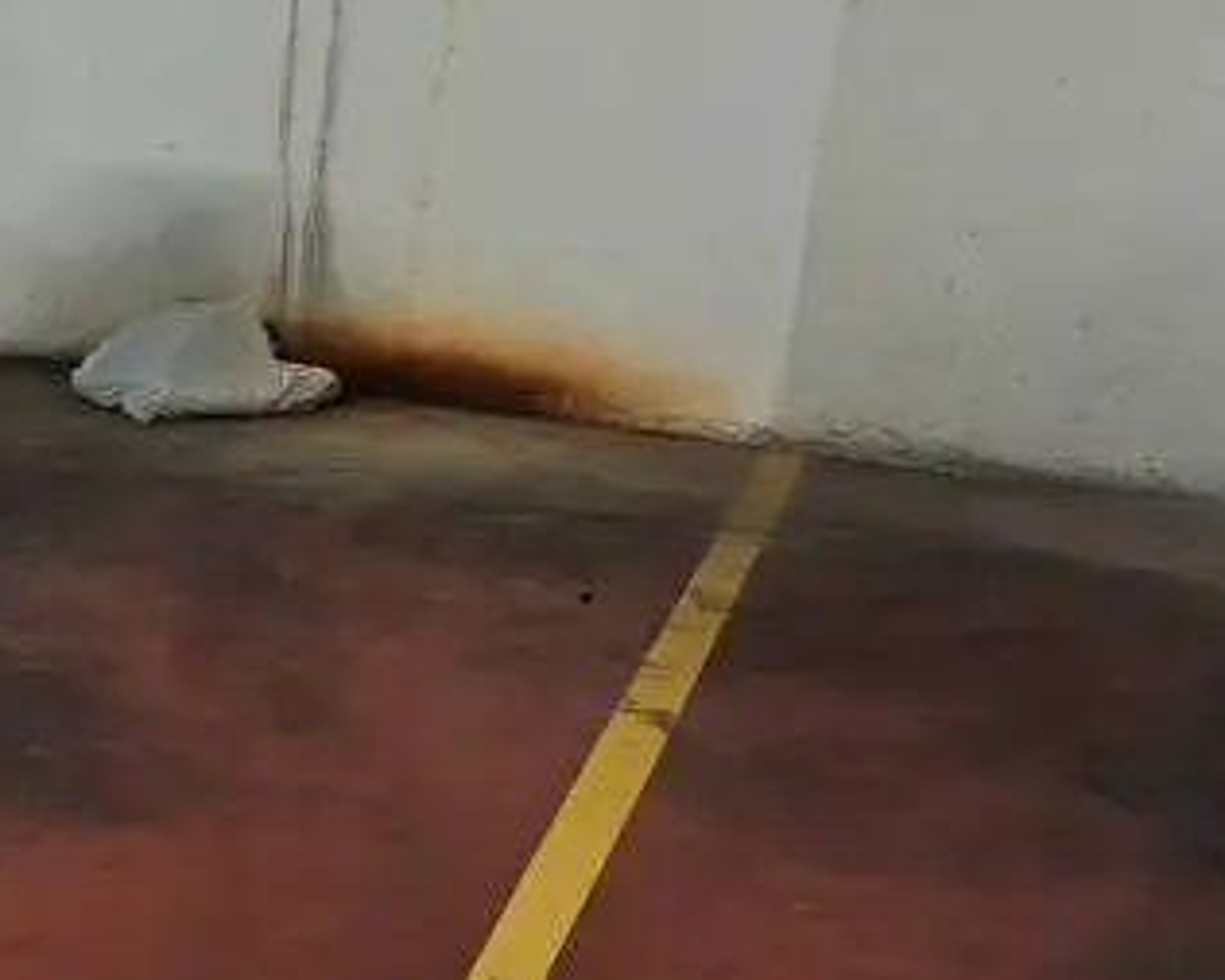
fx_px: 2575
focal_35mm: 71
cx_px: -523
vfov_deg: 21.5
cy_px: 631
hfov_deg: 22.7
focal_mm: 6.14
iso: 5000
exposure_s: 1/14.3
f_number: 1.65
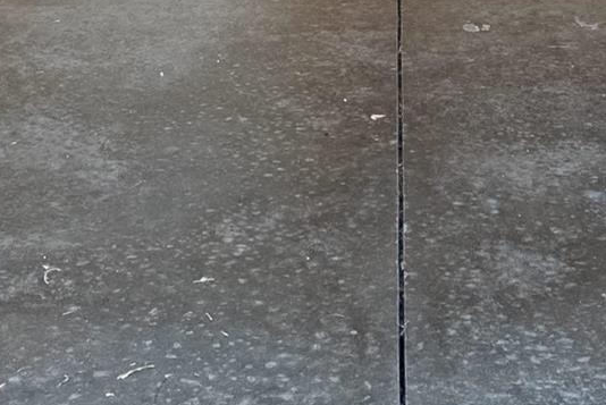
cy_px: -456
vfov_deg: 12.7
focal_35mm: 92
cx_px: 354
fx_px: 1550
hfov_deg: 22.1
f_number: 8
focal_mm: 16
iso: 400
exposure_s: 1/1600
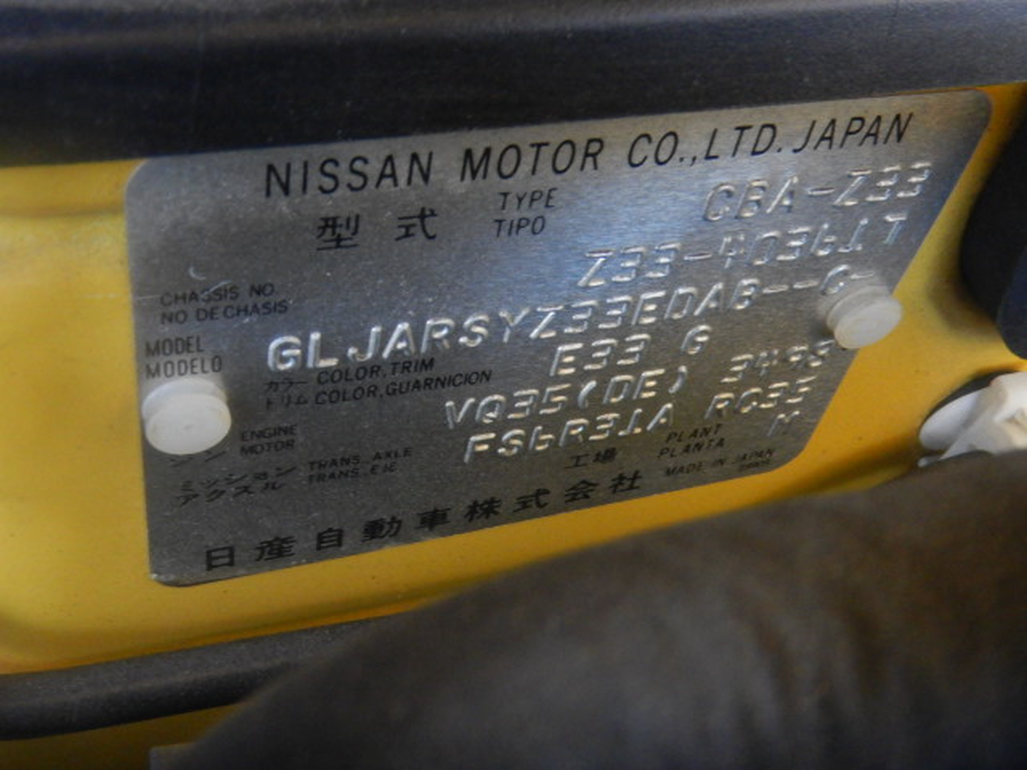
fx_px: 1305
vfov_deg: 32.9
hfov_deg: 42.9
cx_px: 514
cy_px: 385
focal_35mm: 44
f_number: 4.3
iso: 800
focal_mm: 7.8
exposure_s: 1/8
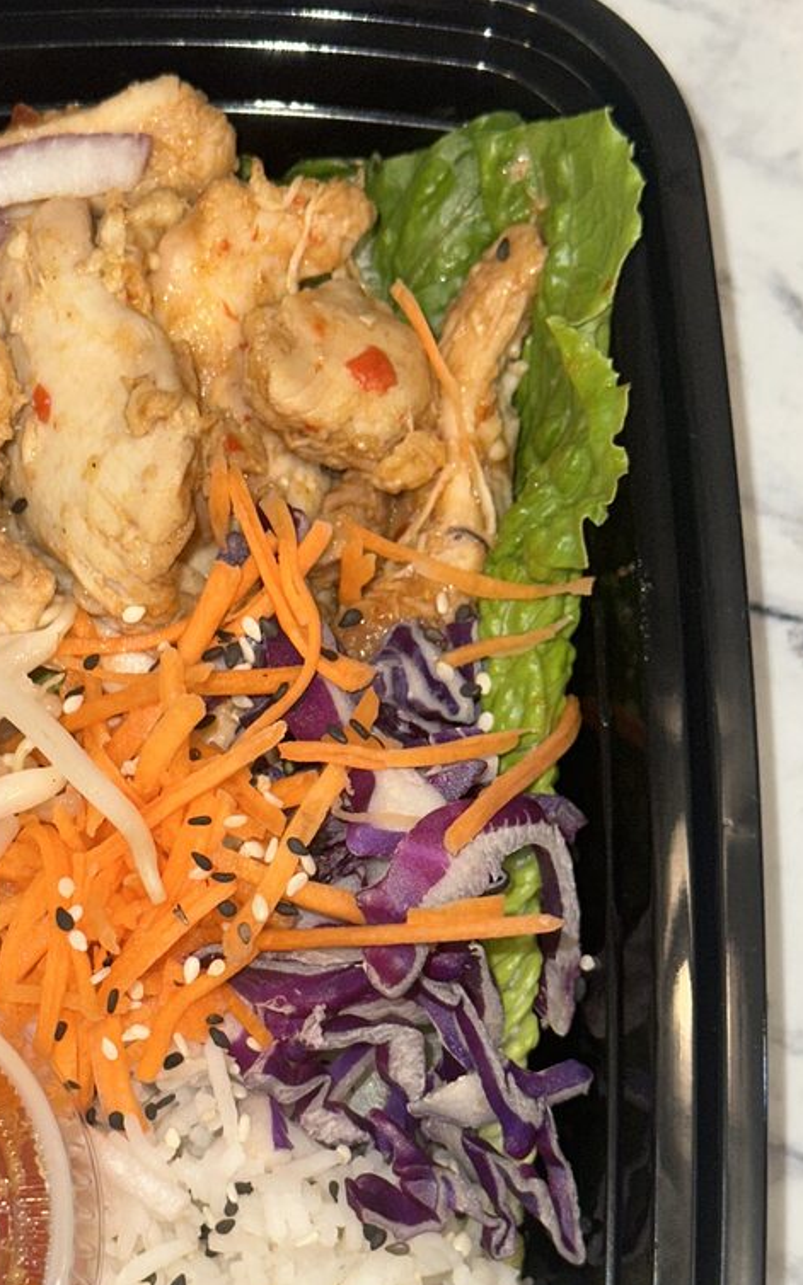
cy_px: 883
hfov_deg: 16.0
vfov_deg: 25.4
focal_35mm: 81
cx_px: 145
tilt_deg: -78.4
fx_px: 2837
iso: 50
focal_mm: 6.86
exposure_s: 1/40
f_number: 1.78
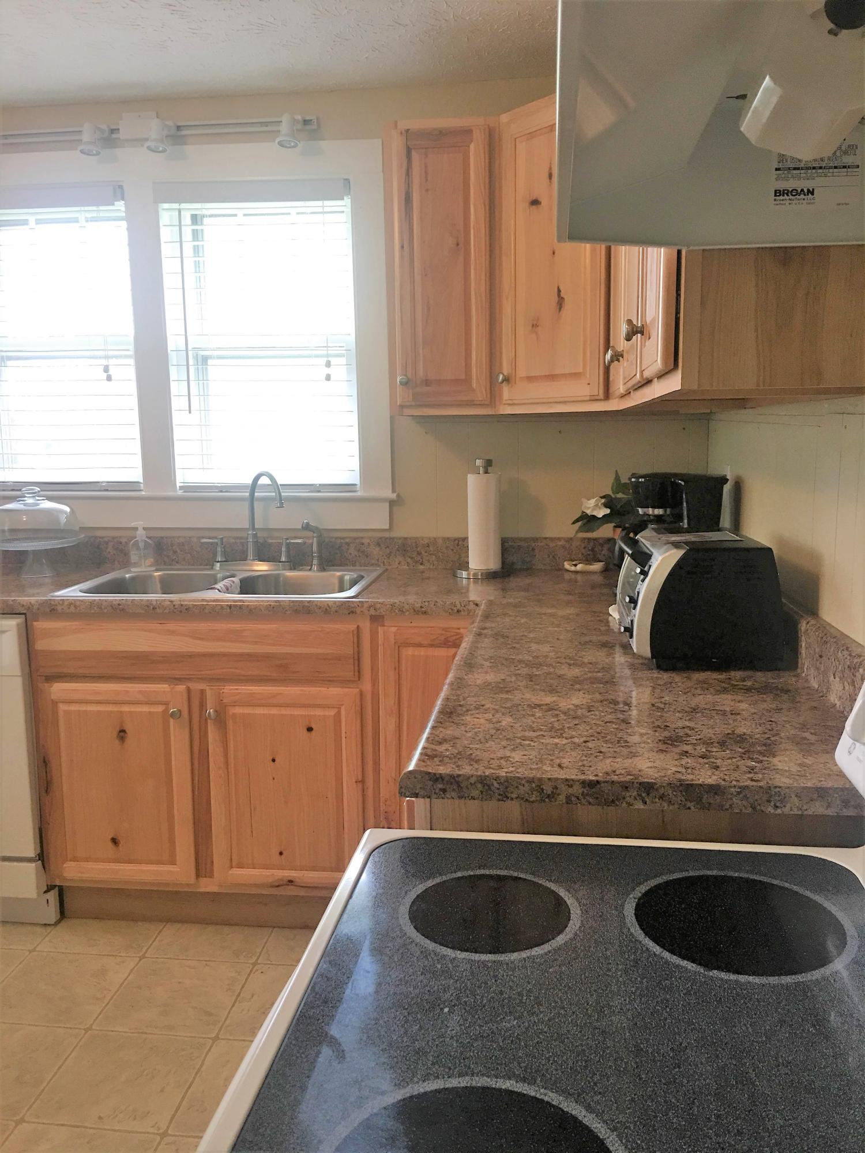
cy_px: 576
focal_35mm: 29
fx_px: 966
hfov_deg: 48.2
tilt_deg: -7.4
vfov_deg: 61.7
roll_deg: +0.3
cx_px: 432
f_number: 2.2
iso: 40
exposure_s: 1/15
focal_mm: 4.15
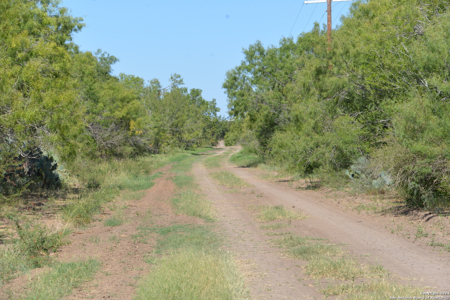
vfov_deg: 14.4
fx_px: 1188
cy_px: 150
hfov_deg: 21.5
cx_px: 225
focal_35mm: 95
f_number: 8
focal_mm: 95
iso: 110
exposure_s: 1/250
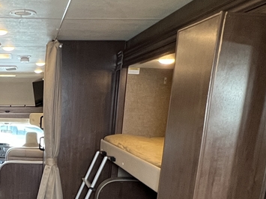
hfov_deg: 38.8
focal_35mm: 44
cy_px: 192
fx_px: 338
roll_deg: -1.6
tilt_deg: -14.6
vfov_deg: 30.8
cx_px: 9
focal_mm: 1.57
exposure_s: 1/84
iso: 250
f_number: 1.8
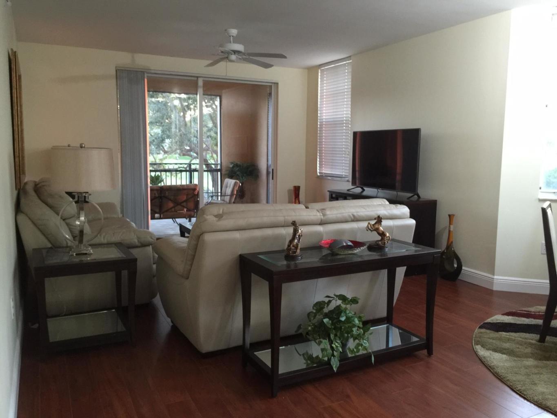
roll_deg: -0.9
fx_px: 467
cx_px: 278
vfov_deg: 48.2
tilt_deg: -7.0
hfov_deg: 61.7
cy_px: 209
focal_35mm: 29
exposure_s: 1/10
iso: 100
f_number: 2.2
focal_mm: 4.15
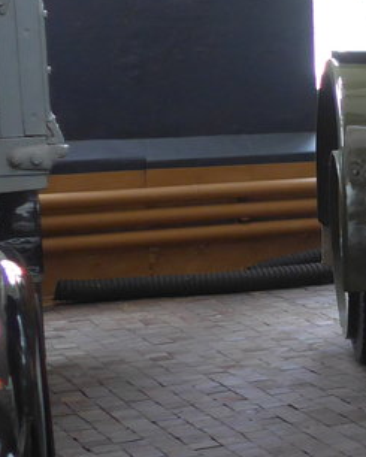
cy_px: 221
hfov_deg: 11.7
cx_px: 843
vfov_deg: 17.3
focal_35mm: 111
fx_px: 1502
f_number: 2
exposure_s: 1/60
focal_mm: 6
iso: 200
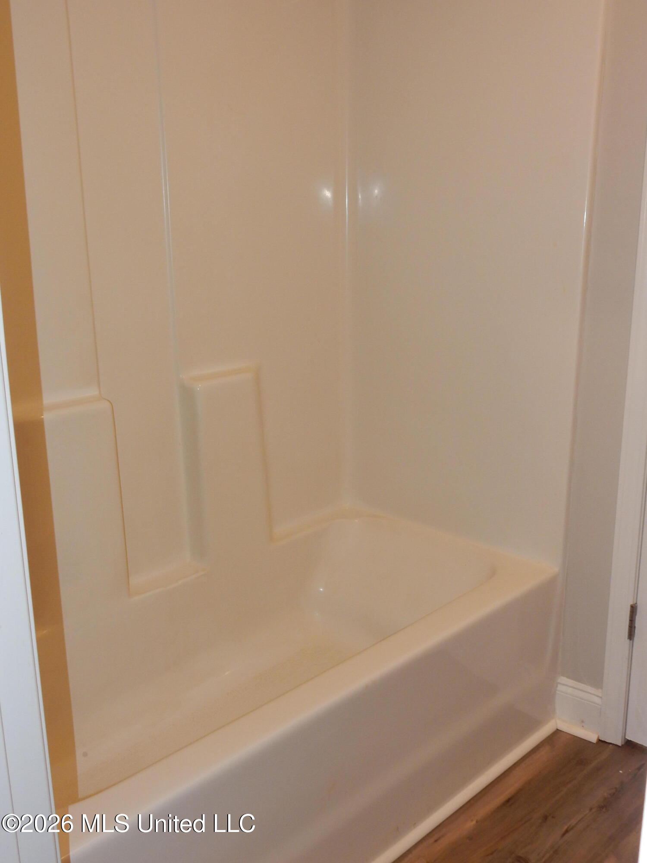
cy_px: 432
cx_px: 324
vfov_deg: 51.4
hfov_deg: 39.7
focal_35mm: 36
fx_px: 897
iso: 200
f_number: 4
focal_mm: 6.4
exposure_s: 1/30
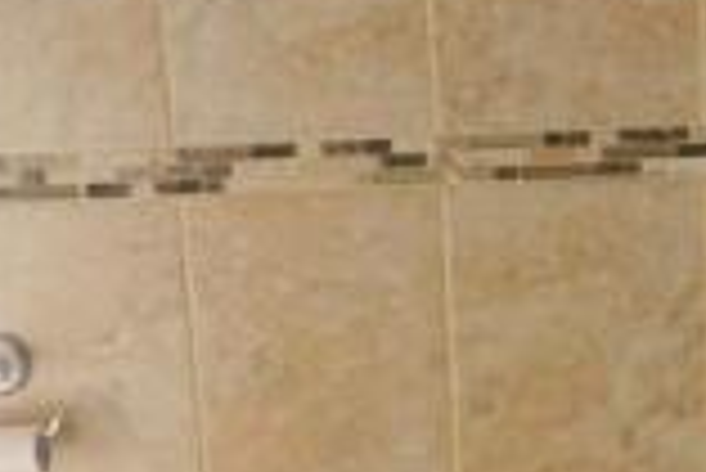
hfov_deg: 20.3
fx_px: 1963
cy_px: 553
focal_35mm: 100
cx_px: 499
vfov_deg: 13.4
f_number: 9
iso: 100
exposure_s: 1/10
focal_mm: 16
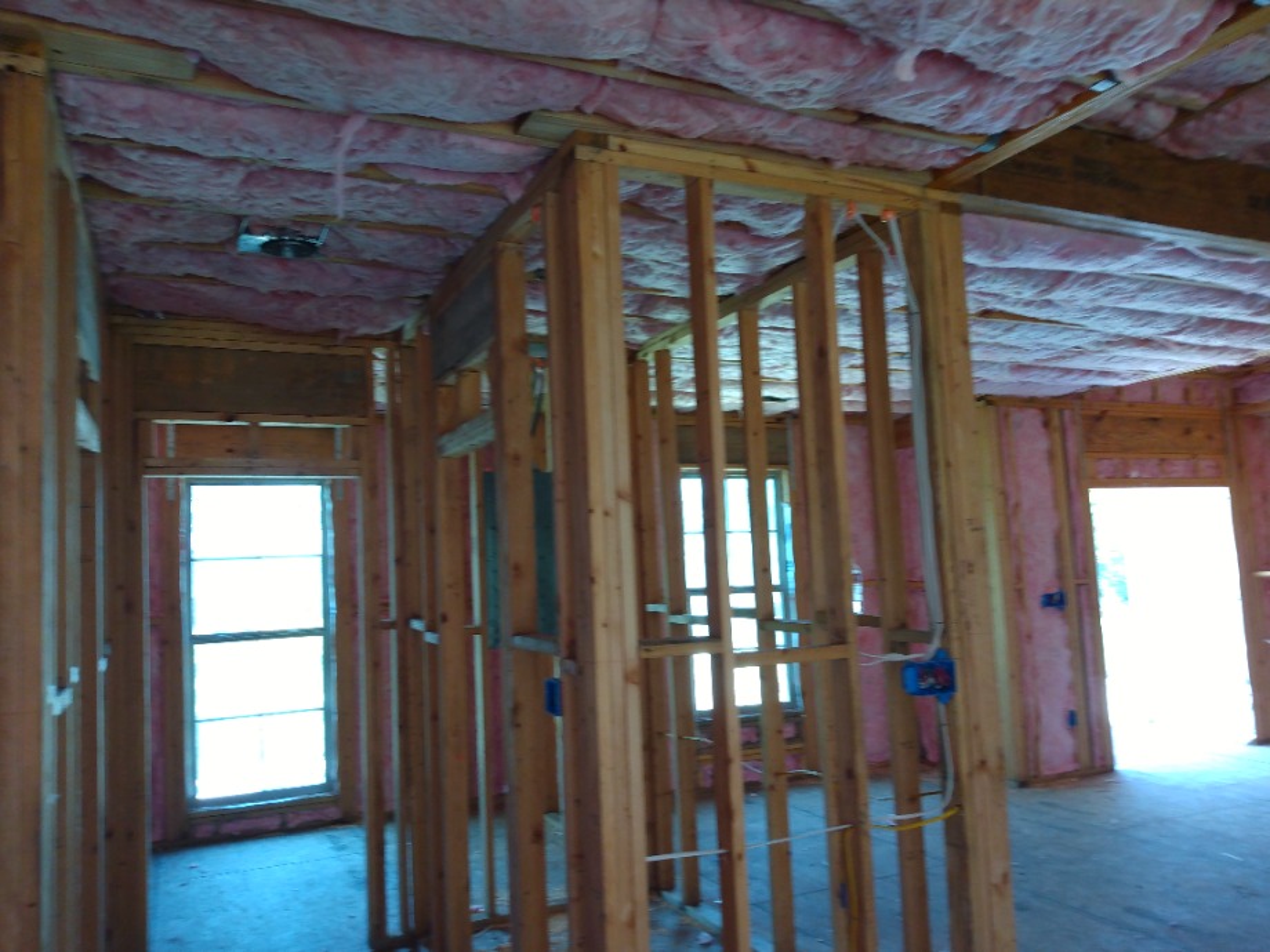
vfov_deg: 66.0
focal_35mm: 20
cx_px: 635
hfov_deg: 81.7
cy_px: 476
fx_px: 734
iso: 181
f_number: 2
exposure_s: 1/40
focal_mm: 3.54
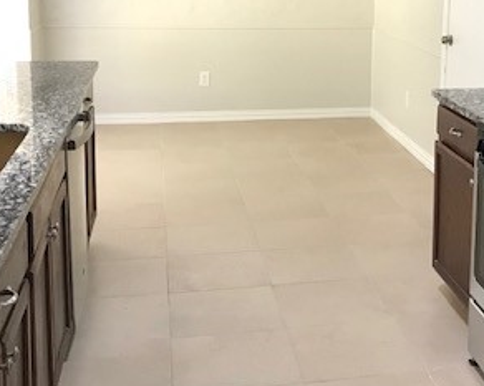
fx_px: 859
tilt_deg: -11.4
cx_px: 393
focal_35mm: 60
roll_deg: -1.5
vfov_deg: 25.1
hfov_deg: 30.6
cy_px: 99
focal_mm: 3.99
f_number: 1.8
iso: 40
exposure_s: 1/17
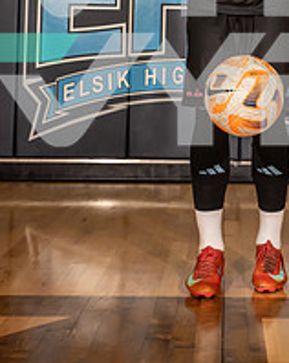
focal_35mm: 111
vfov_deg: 16.8
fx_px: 1189
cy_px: -38
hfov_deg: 13.8
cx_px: 243
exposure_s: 1/320
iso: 800
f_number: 6.3
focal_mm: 52
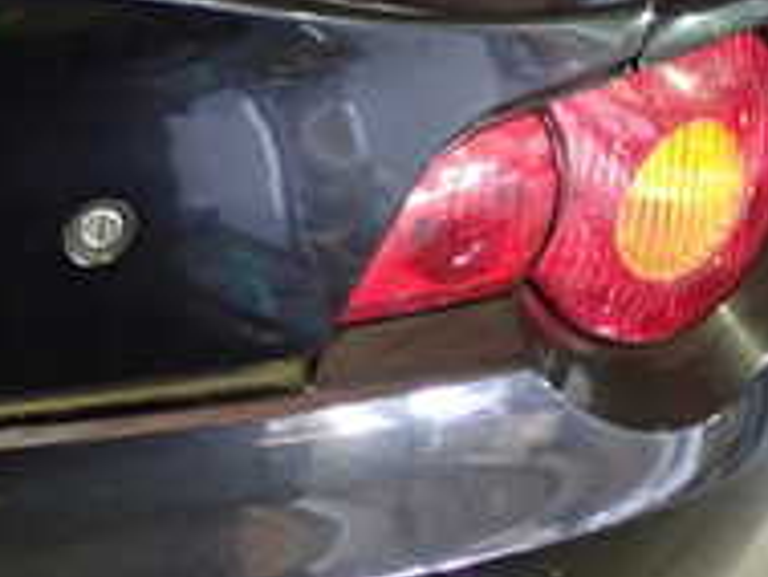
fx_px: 2109
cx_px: -447
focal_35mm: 95
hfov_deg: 18.0
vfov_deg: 15.2
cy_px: -69
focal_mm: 5.4
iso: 800
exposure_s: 1/25
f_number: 2.3
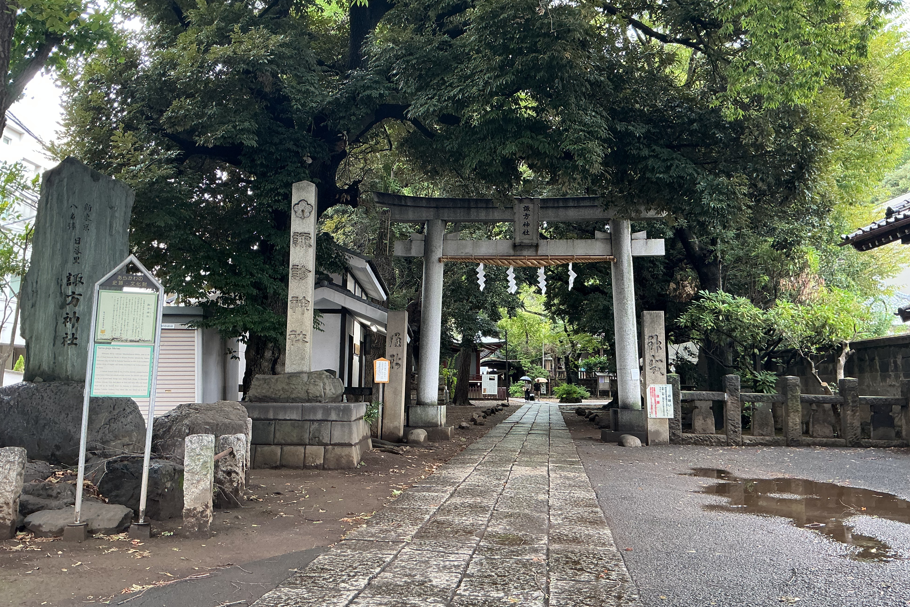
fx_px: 784
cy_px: 278
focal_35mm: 31
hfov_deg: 60.3
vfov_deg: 42.3
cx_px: 446
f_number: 1.8
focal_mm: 3
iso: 40
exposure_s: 1/100
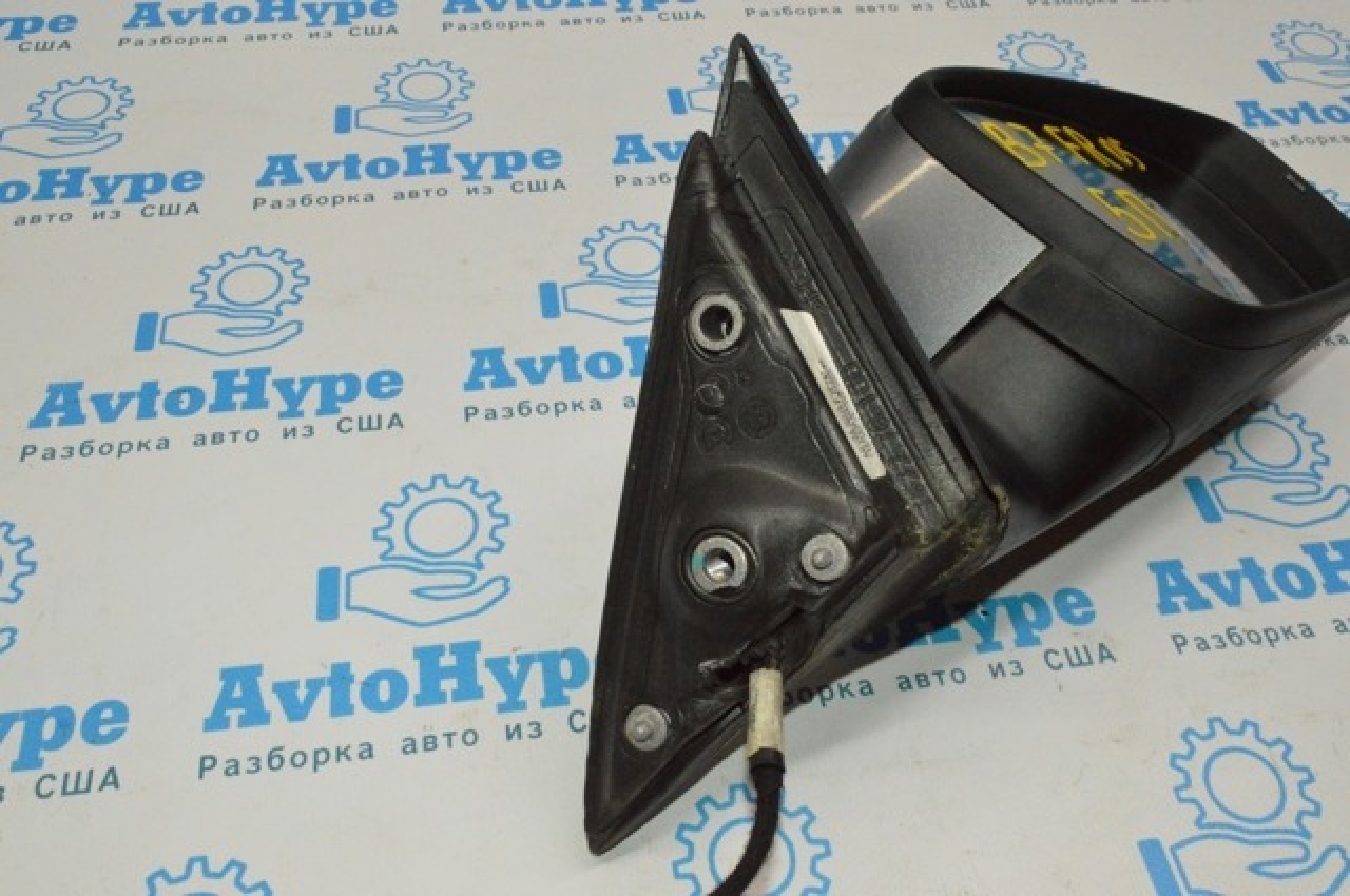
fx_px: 1236
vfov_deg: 39.9
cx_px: 675
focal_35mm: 33
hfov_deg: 57.3
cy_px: 448
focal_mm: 22
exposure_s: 1/200
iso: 6400
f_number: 16
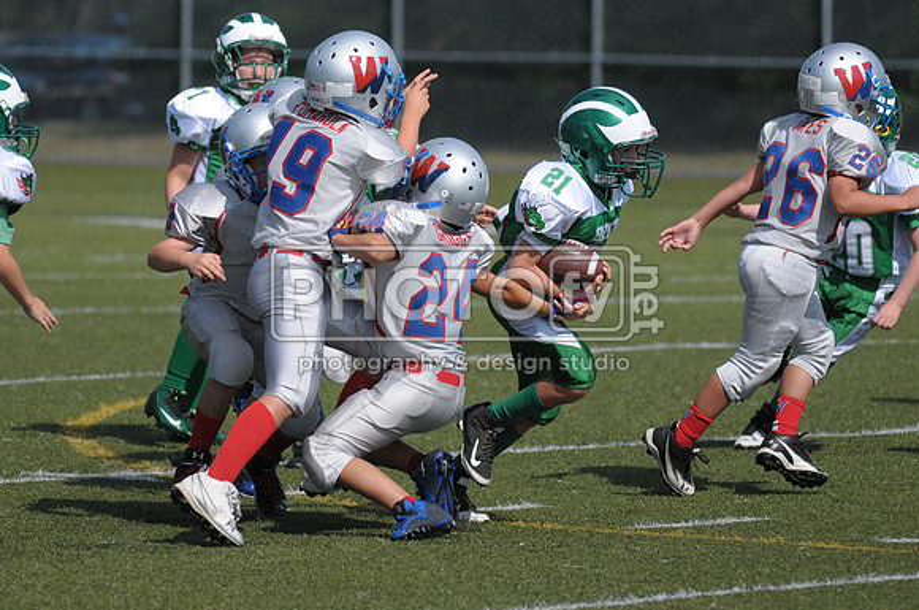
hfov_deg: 6.9
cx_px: 460
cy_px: 305
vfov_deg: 4.6
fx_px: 7648
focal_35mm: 300
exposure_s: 1/8000
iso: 640
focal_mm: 200
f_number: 4
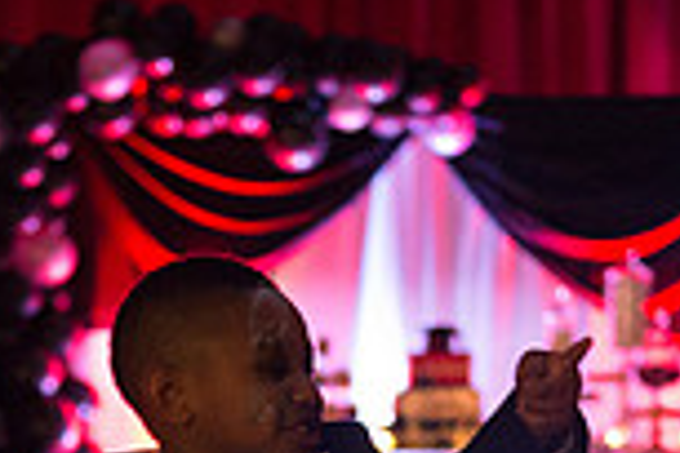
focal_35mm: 133
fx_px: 2512
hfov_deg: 15.4
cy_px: 775
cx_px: 267
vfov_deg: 9.8
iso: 4000
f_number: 2.8
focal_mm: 35
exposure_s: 1/100
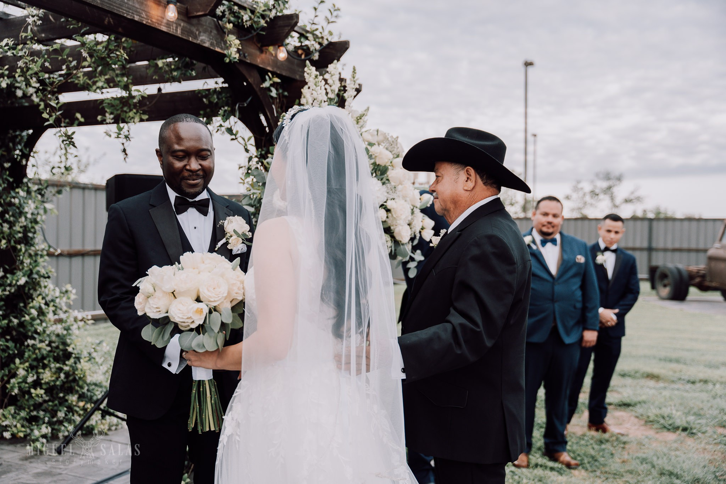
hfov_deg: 52.3
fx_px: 740
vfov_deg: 36.2
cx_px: 363
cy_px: 242
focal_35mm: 37
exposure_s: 1/320
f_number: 2.8
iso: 250
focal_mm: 36.7
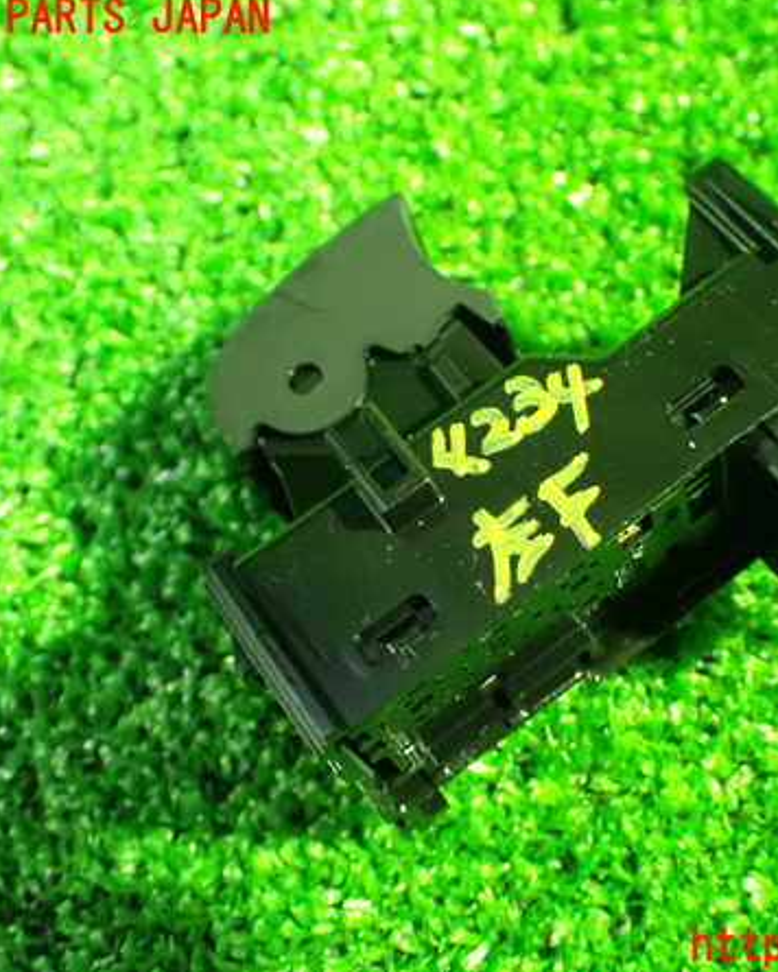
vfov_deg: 37.3
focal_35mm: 50
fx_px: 1439
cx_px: 529
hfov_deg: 30.0
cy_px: 483
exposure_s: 1/13
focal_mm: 6.83
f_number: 2.7
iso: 1600
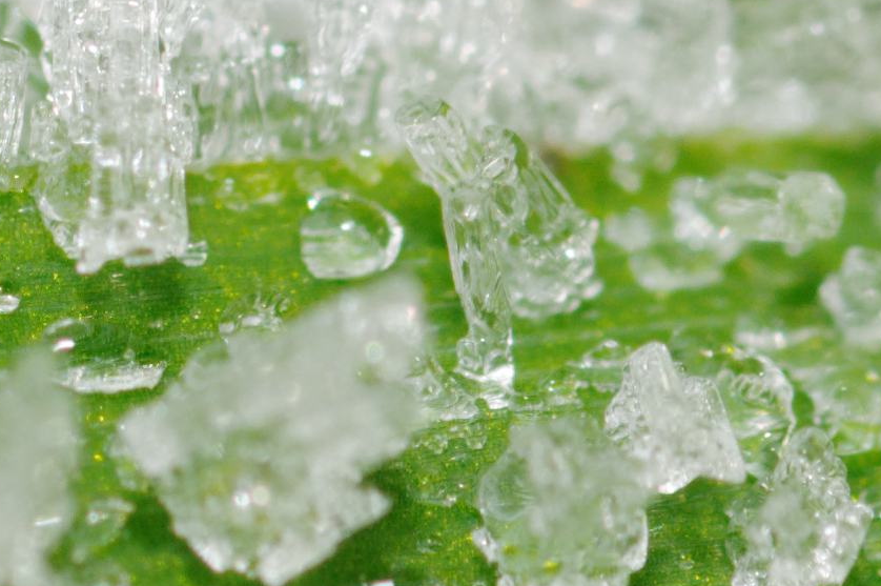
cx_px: -1075
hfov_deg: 2.5
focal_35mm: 806
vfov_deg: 1.7
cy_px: -60
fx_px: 19694
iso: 200
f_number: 11
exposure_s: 1/125
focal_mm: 105
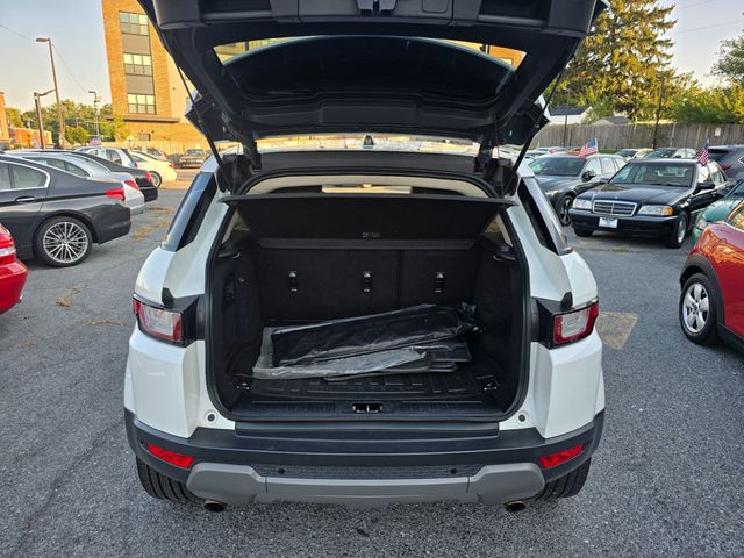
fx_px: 494
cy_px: 279
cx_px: 372
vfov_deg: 58.9
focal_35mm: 23
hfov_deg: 73.9
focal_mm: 6.3
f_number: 1.7
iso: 20
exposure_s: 1/180
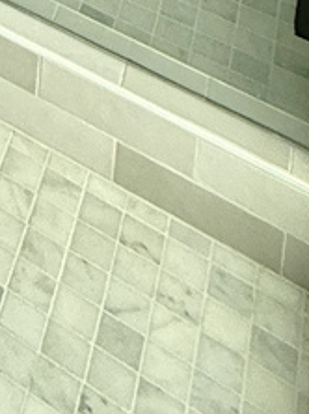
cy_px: -817
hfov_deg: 11.8
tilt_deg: -6.1
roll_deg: -0.7
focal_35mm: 97
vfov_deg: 11.5
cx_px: -473
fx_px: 1157
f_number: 2.2
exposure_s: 1/545
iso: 64
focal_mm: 2.22
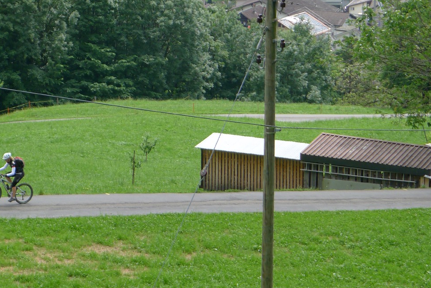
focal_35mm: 148
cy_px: 146
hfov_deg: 13.9
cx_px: 177
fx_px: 1773
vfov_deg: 9.3
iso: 80
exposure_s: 1/400
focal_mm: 19.2
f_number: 3.5
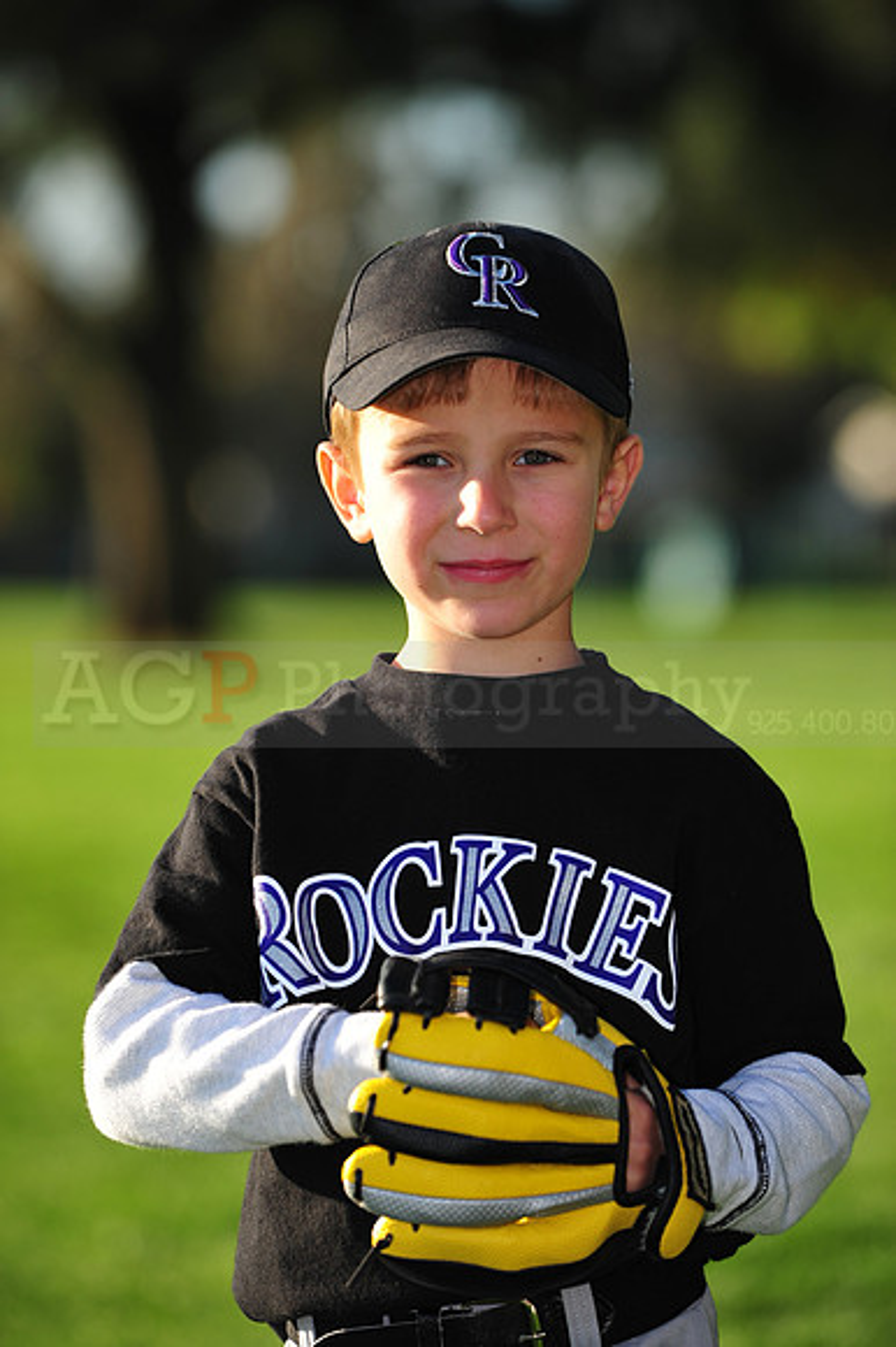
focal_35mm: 175
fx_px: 6541
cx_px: 448
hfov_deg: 7.8
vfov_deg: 11.8
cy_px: 674
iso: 200
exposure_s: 1/640
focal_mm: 175
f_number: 4.5
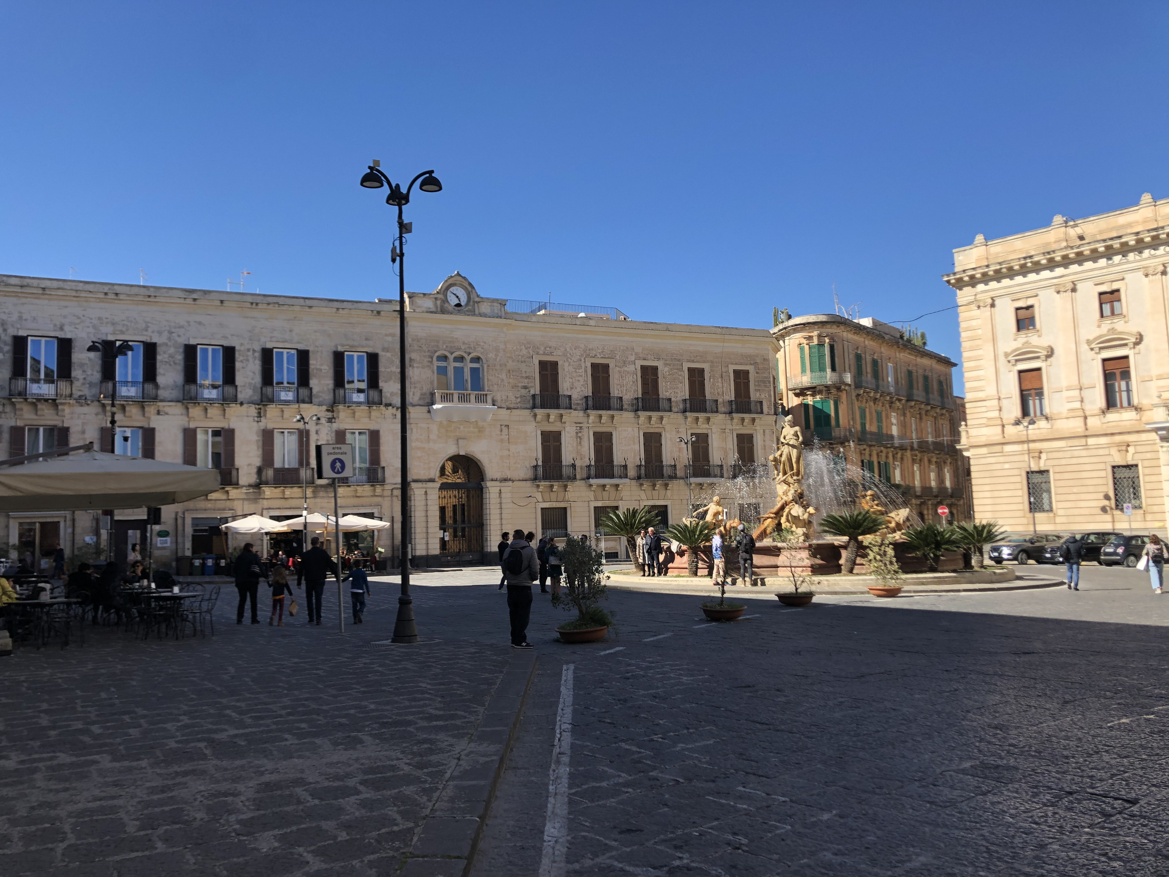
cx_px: 584
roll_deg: +2.9
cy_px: 438
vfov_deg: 49.7
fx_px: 946
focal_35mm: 28
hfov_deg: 63.4
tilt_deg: +6.1
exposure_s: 1/1312
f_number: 1.8
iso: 20
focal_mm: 4
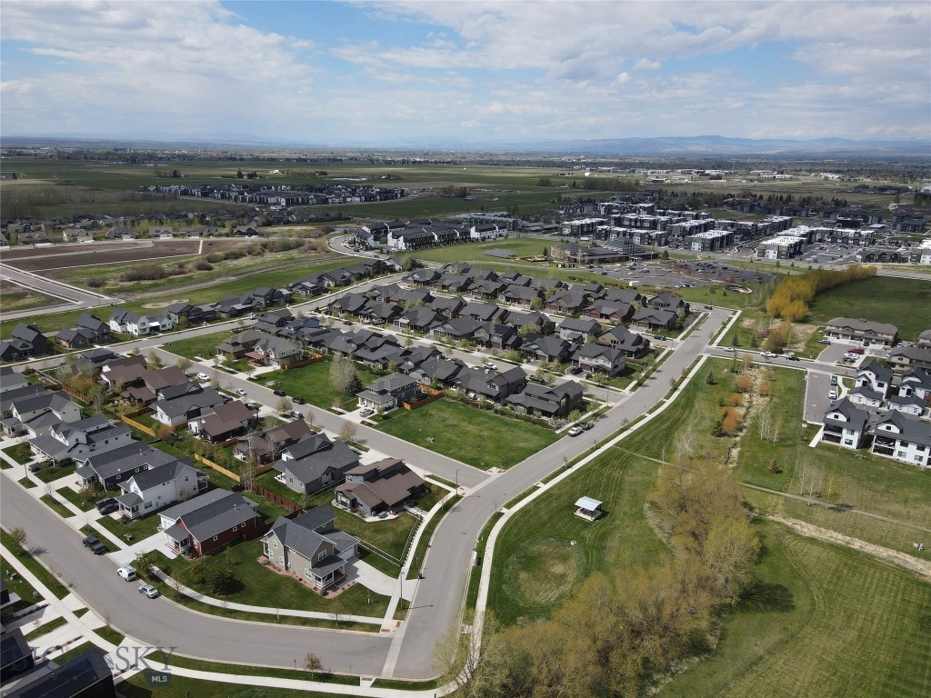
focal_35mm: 24
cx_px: 466
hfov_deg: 71.6
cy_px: 349
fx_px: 645
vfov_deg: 56.8
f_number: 2.8
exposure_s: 1/1000
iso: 100
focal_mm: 4.5
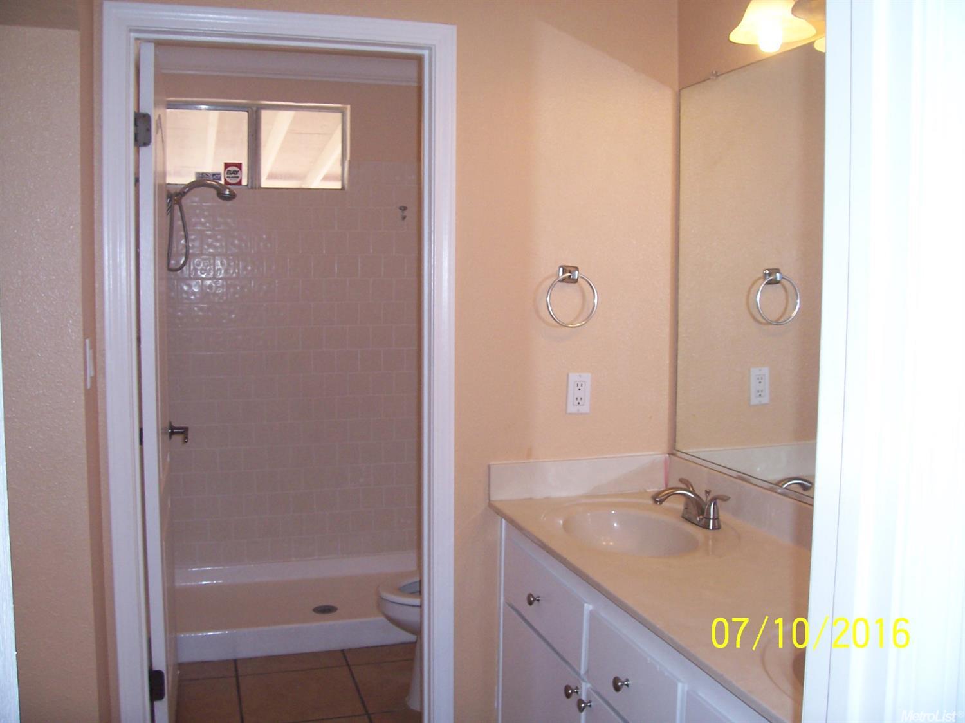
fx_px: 948
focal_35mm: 34
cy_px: 362
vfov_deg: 41.8
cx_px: 482
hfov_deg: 54.0
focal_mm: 5.6
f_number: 2.7
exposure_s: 1/60
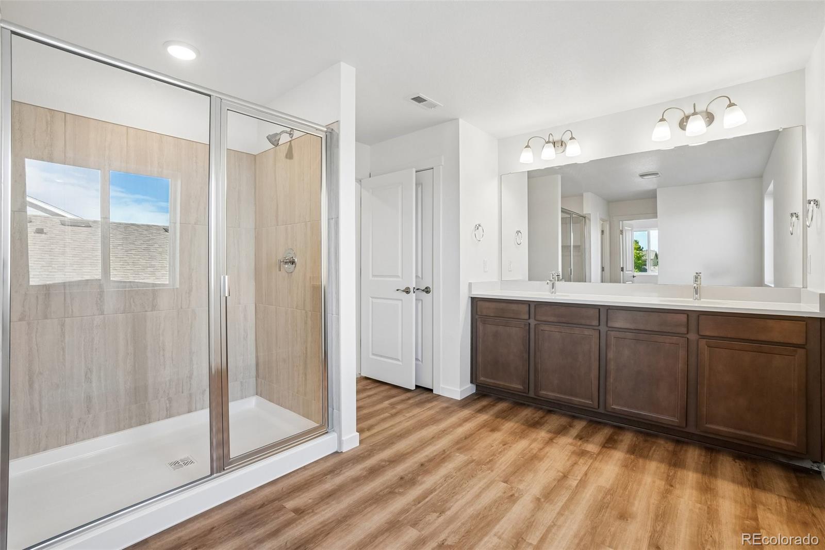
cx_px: 412
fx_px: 344
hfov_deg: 100.4
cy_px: 275
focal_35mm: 15
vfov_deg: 77.3
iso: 400
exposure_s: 1/40
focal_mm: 10
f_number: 8
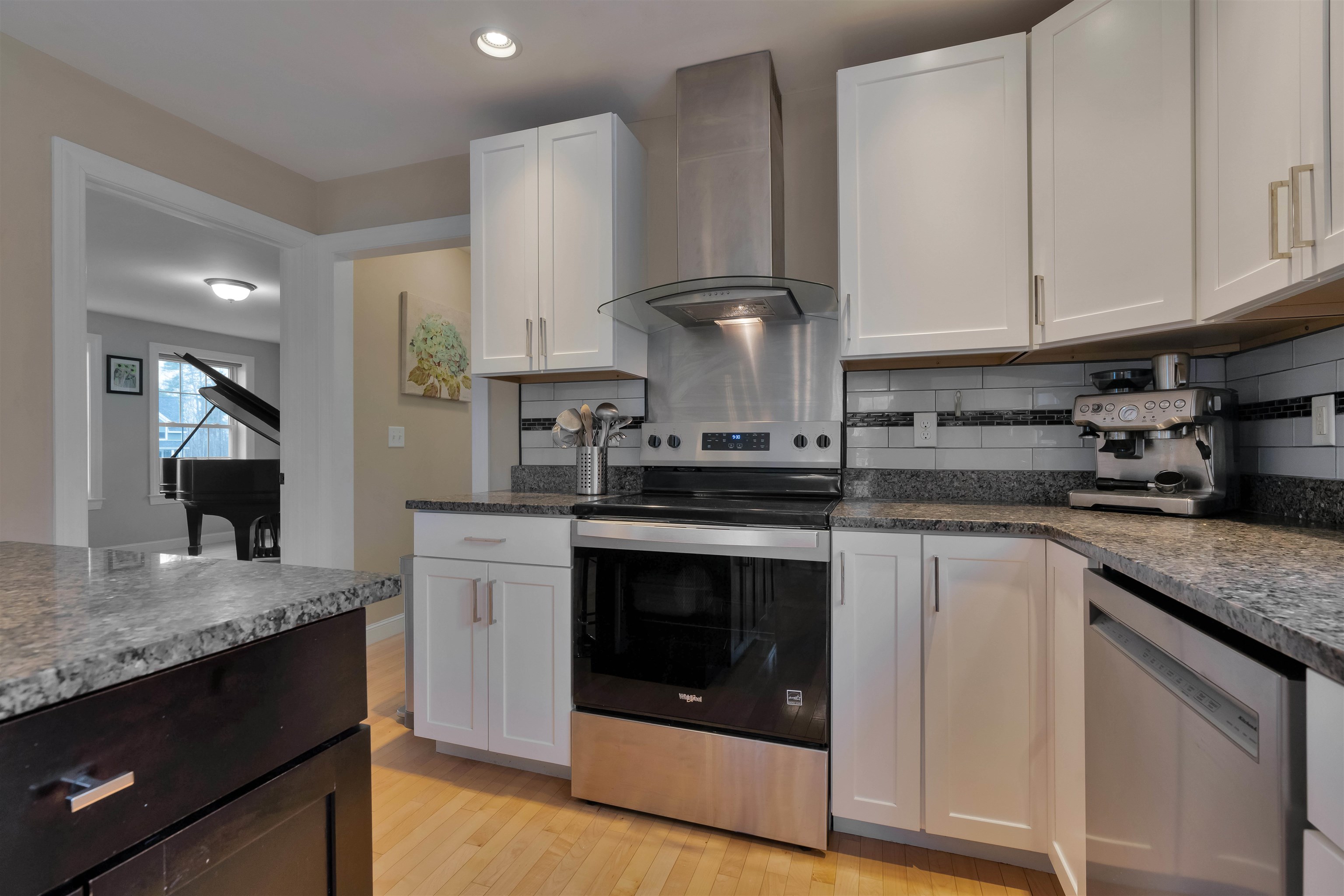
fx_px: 597
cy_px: 448
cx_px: 672
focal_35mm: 16
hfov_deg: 96.7
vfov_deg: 73.8
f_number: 8
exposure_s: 1/125
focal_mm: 16
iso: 800
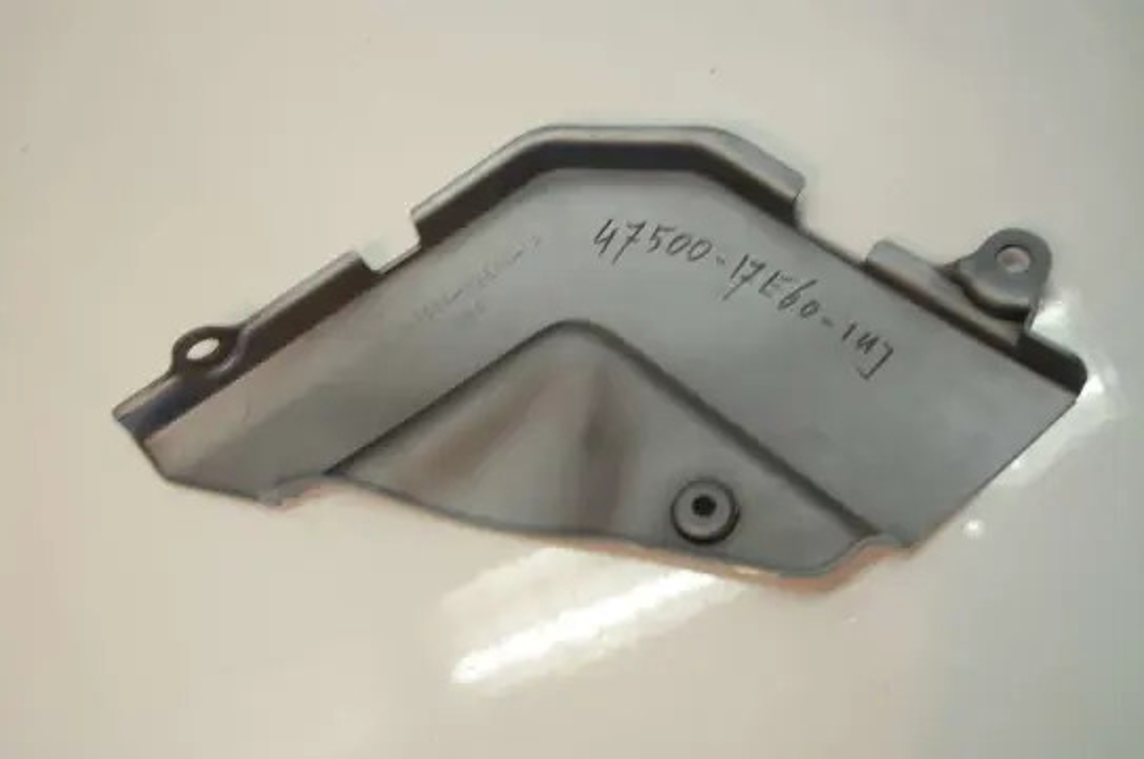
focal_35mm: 39
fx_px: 1237
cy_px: 380
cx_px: 572
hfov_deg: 49.6
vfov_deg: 34.1
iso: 400
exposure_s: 1/80
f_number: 4.5
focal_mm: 26
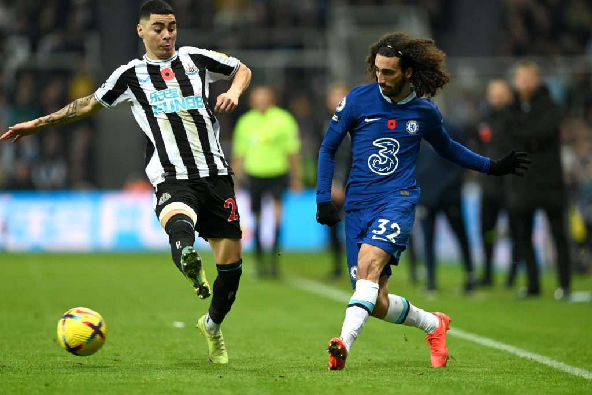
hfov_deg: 5.2
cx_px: 296
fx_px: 6578
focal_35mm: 400
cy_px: 198
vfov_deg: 3.4
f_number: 3.2
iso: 2000
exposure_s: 1/1600
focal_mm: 400
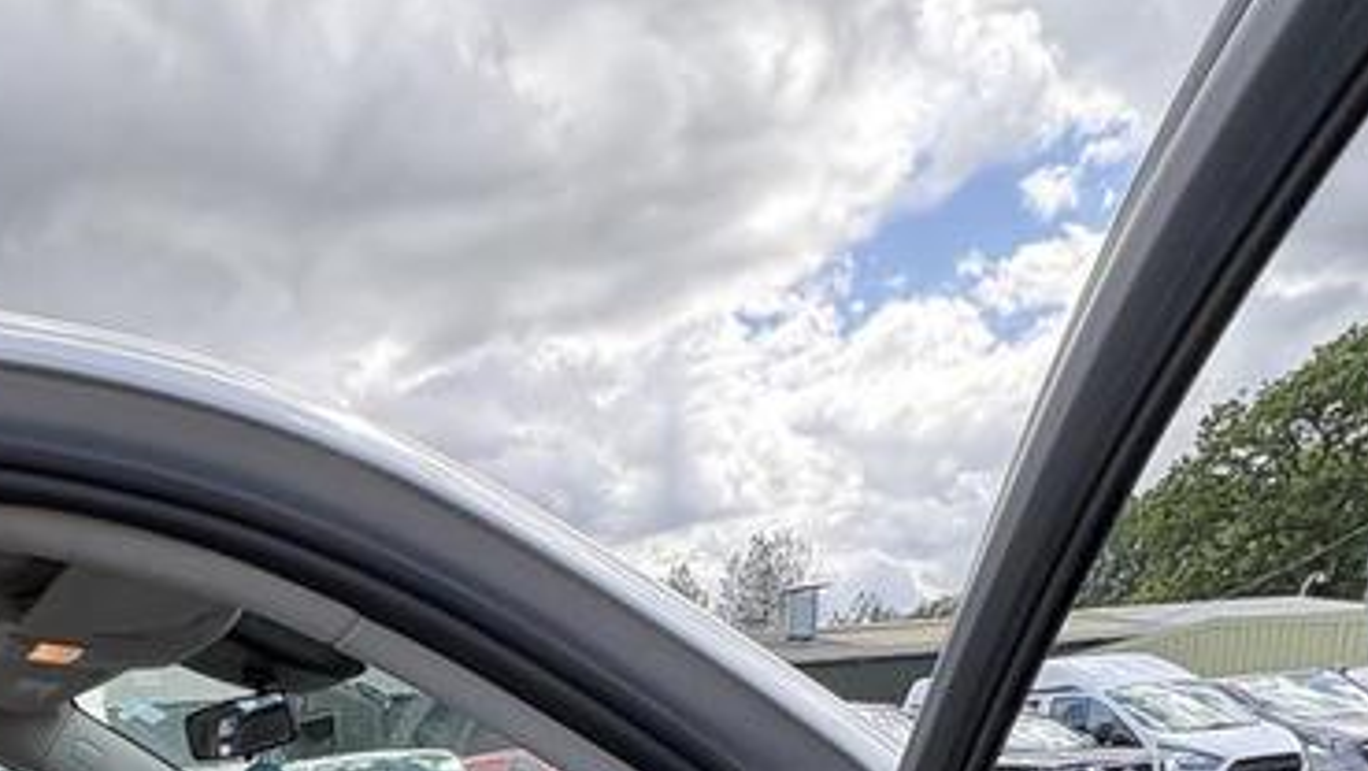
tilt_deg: -12.3
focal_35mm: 37
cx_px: 122
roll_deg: +5.6
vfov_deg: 24.5
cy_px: 1171
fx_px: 1343
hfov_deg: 48.1
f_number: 2.2
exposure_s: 1/401
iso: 64
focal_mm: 2.22
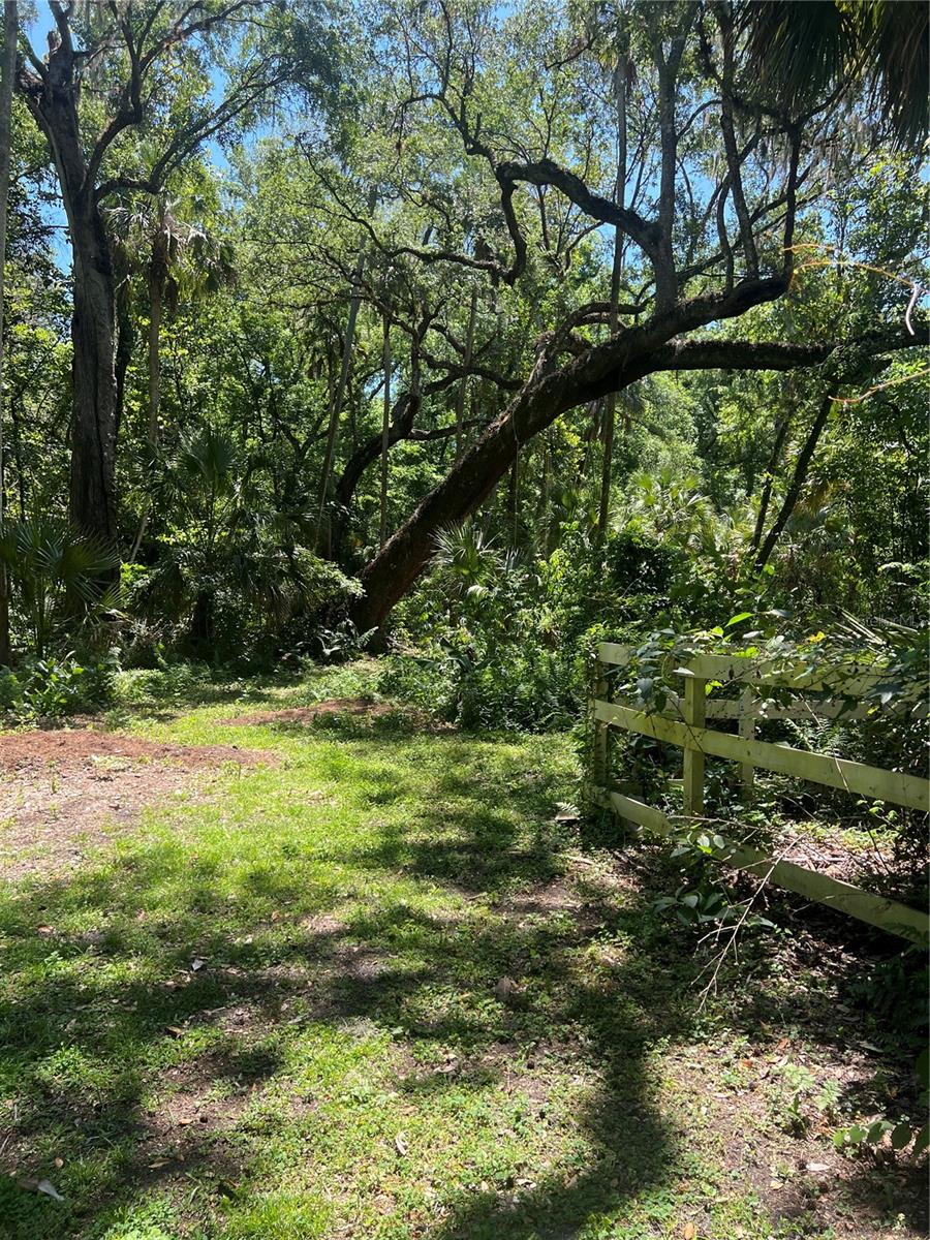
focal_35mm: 26
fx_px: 931
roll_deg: -0.6
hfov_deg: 53.1
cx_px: 465
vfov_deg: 67.3
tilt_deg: -2.6
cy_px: 620
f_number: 1.5
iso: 50
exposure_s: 1/723
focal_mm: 5.7
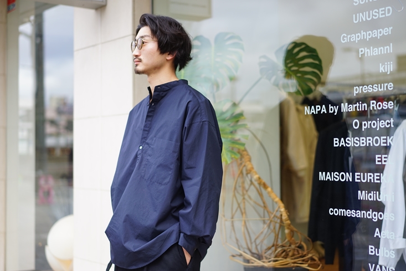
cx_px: 219
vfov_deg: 22.6
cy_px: 139
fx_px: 677
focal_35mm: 60
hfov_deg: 33.4
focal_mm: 55
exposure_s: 1/200
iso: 100
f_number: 2
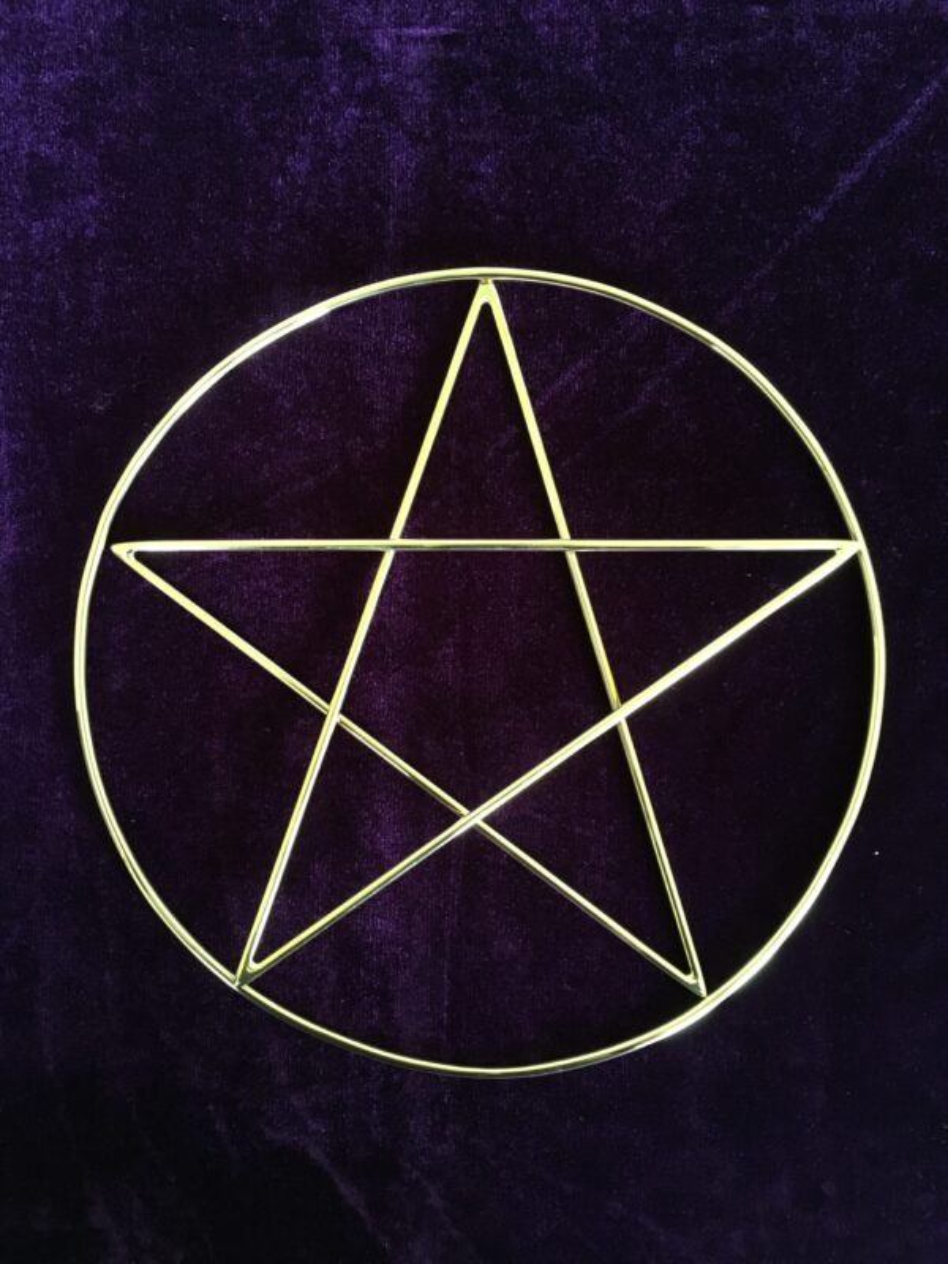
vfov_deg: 61.7
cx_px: 474
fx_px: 1059
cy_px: 632
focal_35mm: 29
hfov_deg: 48.2
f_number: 2.2
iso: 200
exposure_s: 1/17
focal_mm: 4.15
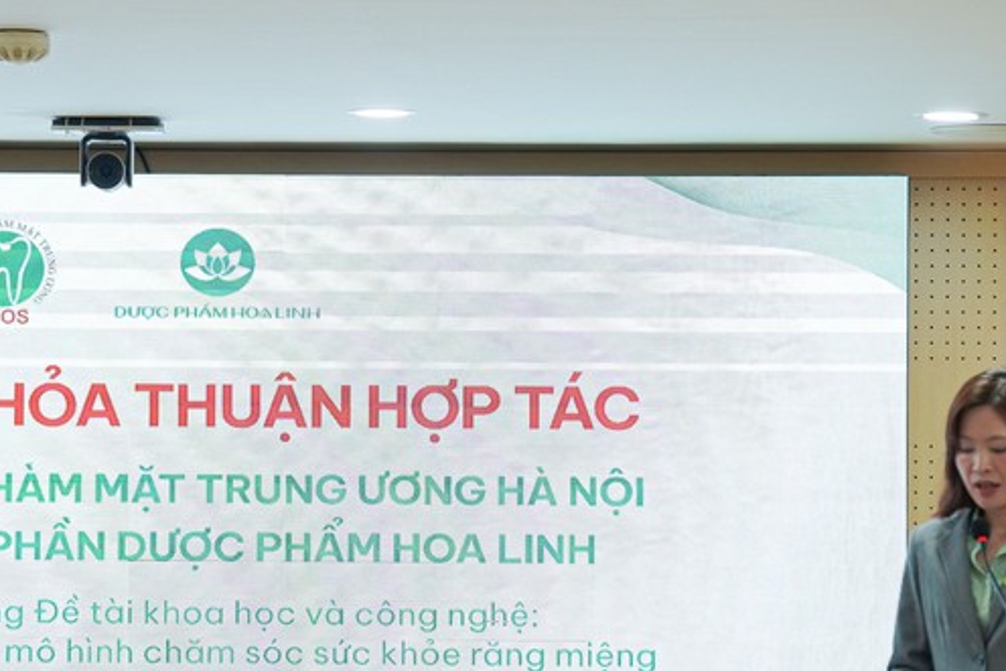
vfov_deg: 7.2
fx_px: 5339
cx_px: 385
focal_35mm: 191
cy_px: 369
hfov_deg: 10.8
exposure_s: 1/200
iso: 500
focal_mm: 79
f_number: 2.8
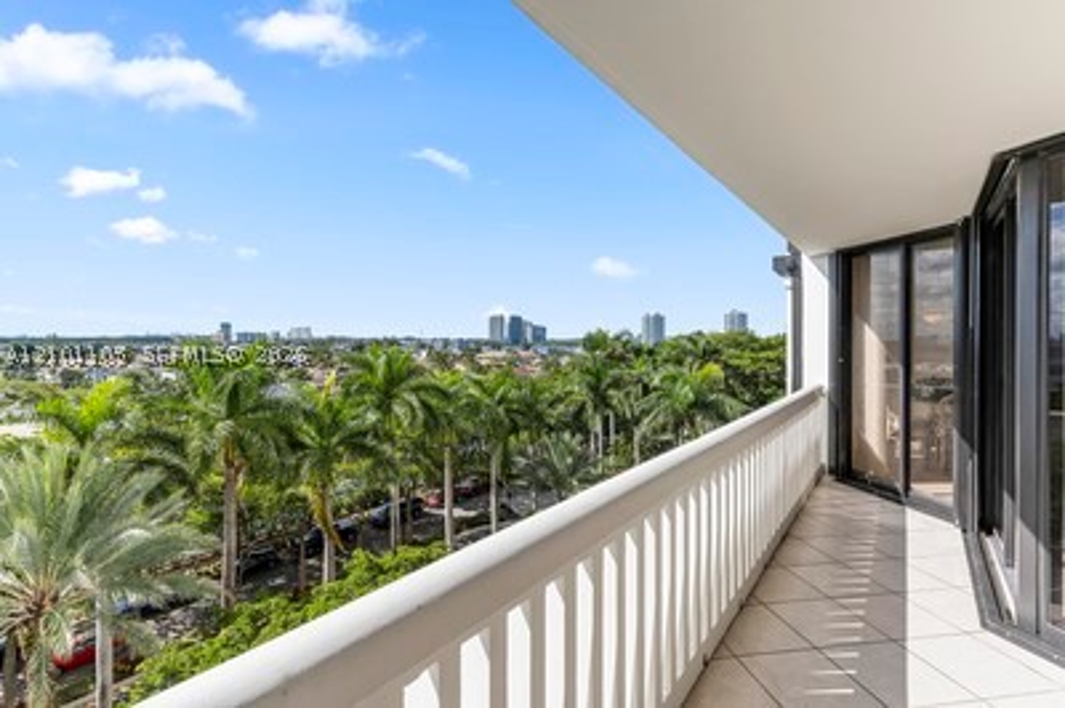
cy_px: 354
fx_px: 502
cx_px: 532
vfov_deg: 70.3
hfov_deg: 93.3
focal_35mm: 17
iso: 200
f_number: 8
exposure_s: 1/640
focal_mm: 17
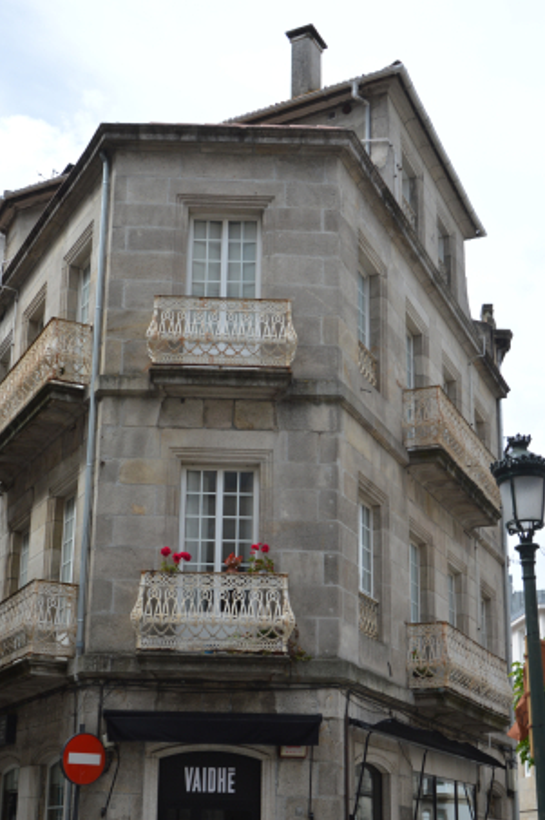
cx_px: 238
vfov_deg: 39.6
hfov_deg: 27.1
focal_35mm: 50
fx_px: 1130
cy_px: 520
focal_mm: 25
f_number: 7.1
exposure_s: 1/200
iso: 100
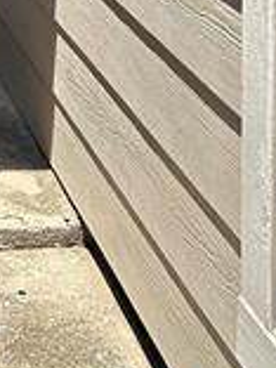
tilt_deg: -4.3
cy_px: -241
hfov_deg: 11.7
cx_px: -215
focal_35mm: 118
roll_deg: +0.4
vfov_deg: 15.0
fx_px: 1254
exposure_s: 1/2070
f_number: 1.78
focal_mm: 6.86
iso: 80
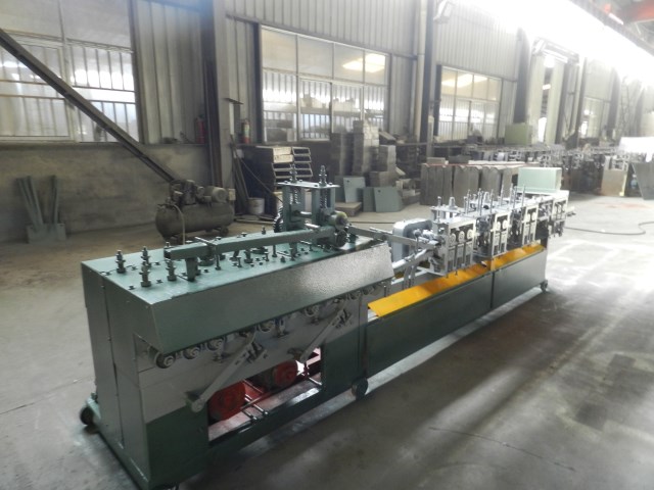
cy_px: 245
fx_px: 435
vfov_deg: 58.9
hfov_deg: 73.9
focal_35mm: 23
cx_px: 327
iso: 400
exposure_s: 1/13
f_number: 3.4
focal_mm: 4
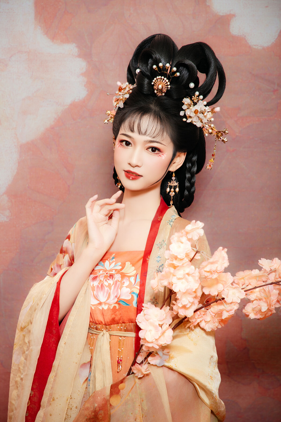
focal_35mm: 103
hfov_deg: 13.3
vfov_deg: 19.8
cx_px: 140
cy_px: 211
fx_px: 1206
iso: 100
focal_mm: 105
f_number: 5
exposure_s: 1/160
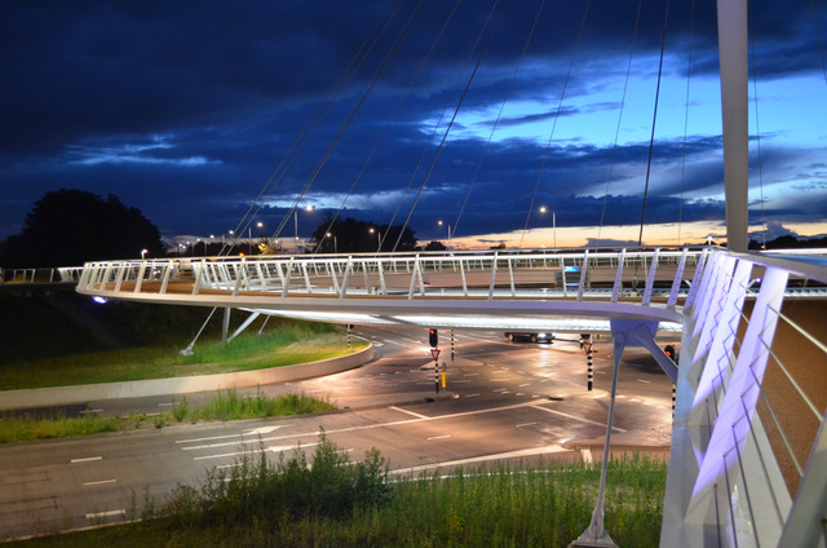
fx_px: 825
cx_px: 414
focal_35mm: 36
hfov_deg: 53.2
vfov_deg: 36.7
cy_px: 274
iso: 3200
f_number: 4
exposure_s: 1/15
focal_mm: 24
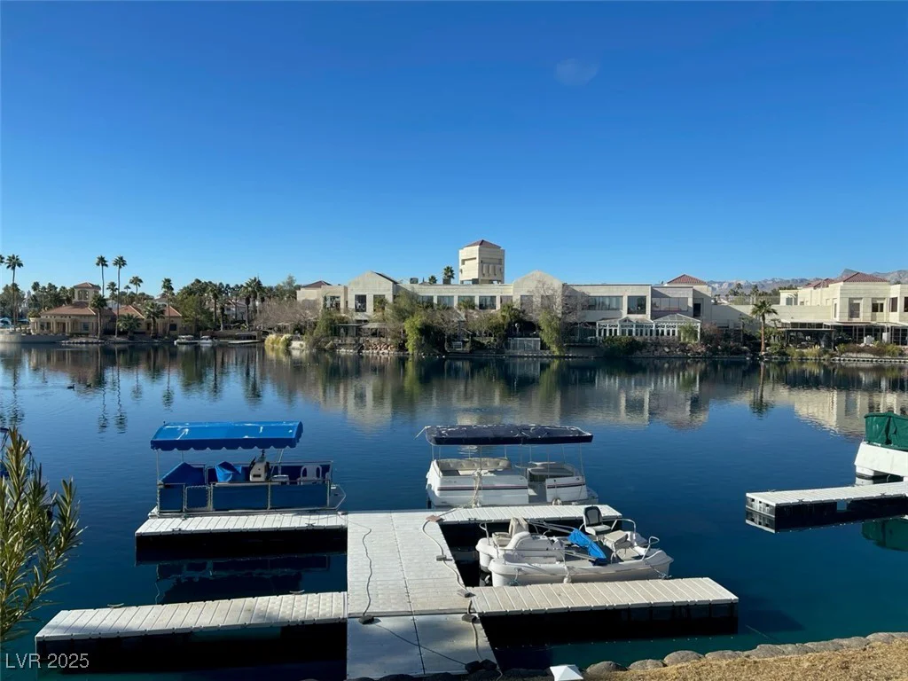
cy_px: 340
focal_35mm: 25
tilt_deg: -3.7
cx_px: 454
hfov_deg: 69.4
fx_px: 656
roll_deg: -0.7
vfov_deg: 54.9
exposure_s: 1/2433
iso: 32
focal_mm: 5.1
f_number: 1.6
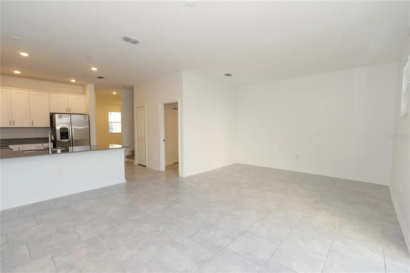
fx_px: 188
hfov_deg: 95.0
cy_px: 136
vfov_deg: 72.0
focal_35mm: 16
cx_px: 205
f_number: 4.5
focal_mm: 11
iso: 250
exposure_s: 1/60
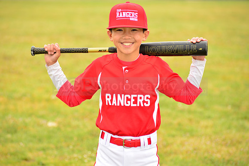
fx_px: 1107
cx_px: 124
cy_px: 83
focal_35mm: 160
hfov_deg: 12.8
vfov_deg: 8.6
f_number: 5.6
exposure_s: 1/250
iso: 125
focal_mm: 160
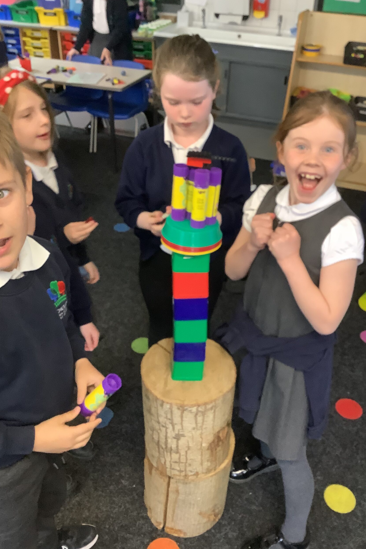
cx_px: 194
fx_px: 503
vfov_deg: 57.2
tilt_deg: -34.9
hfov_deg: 39.9
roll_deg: -1.8
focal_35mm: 33
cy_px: 275
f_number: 2.4
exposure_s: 1/60
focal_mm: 3.3
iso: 160
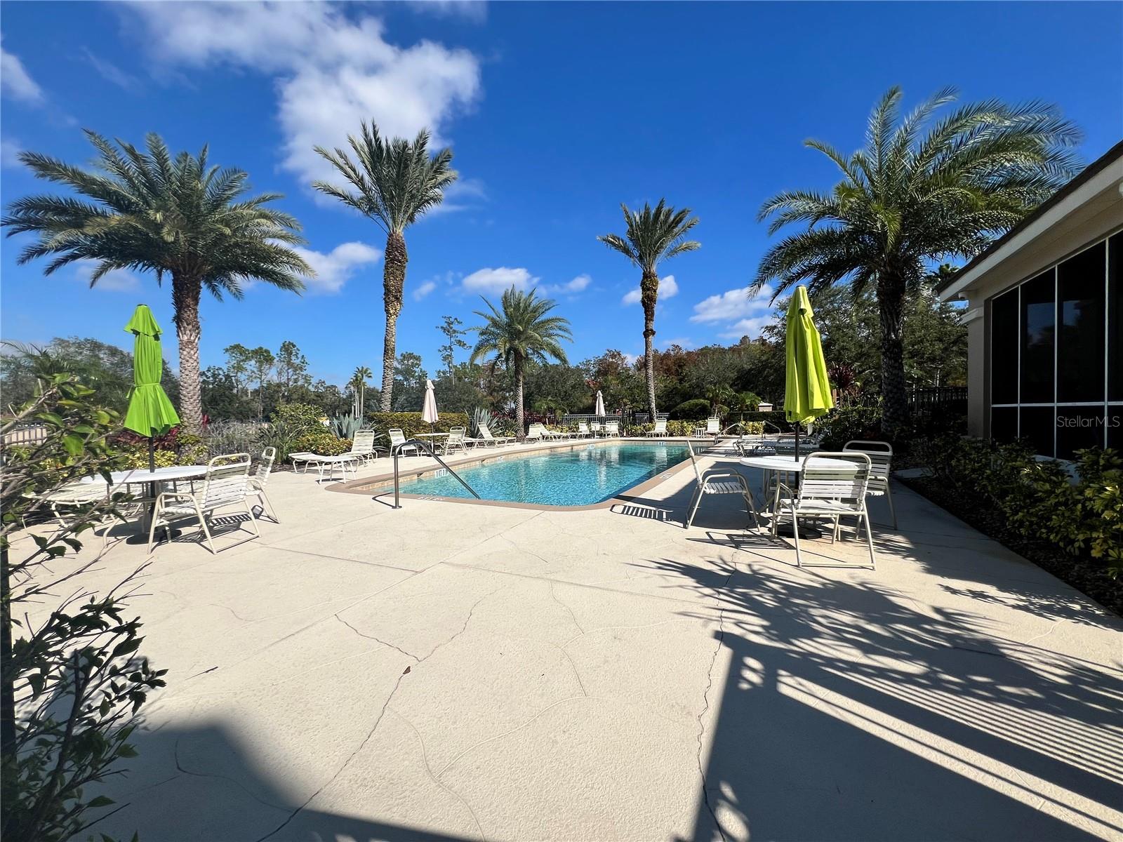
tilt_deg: -1.4
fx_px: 422
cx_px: 562
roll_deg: +1.0
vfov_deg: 89.9
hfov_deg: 106.2
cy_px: 421
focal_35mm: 13
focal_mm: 1.57
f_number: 1.8
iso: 32
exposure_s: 1/3311
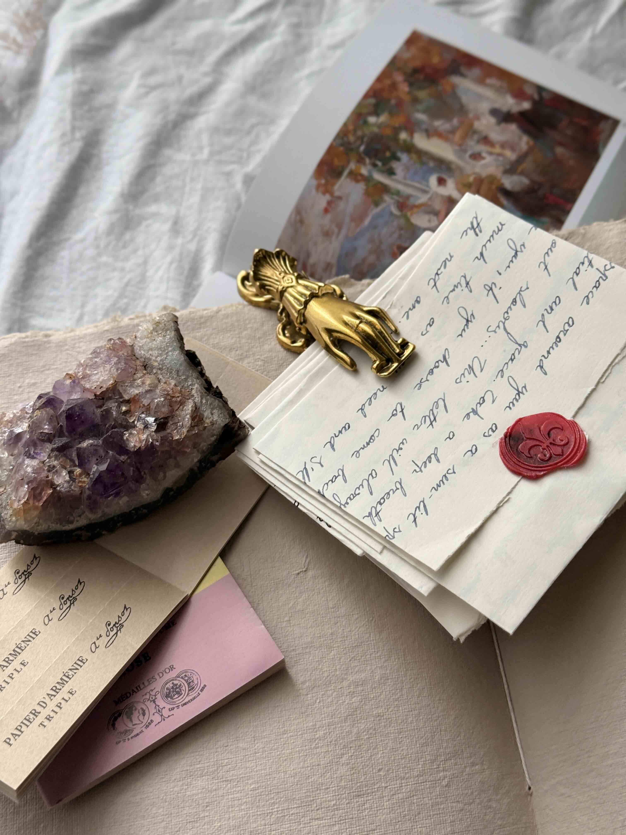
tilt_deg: -62.8
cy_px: 418
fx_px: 1157
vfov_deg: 39.7
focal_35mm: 48
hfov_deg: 30.3
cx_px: 313
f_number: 1.78
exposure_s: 1/137
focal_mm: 6.76
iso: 125
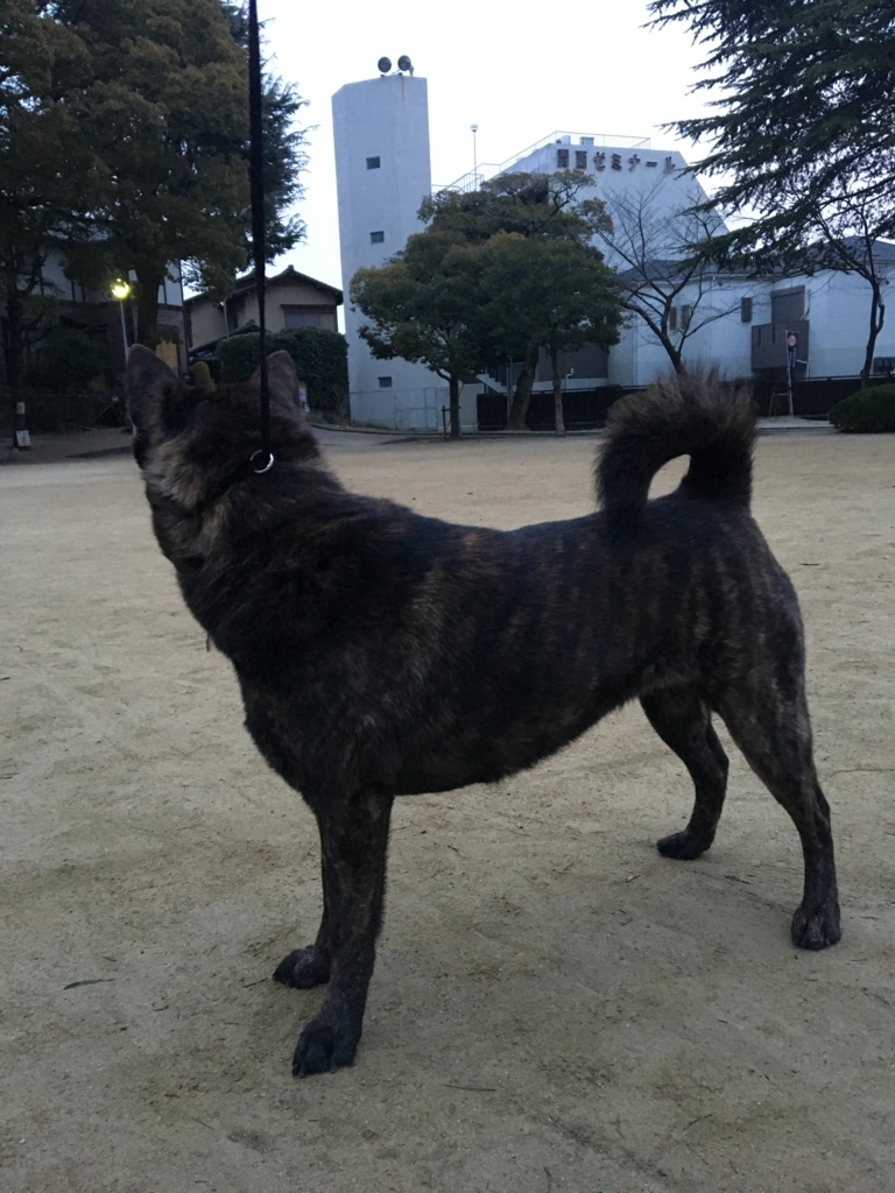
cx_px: 448
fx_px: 1000
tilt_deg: -11.1
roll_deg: +2.6
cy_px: 596
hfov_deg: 48.2
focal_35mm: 29
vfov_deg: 61.7
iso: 200
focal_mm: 4.15
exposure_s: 1/30
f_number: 2.2
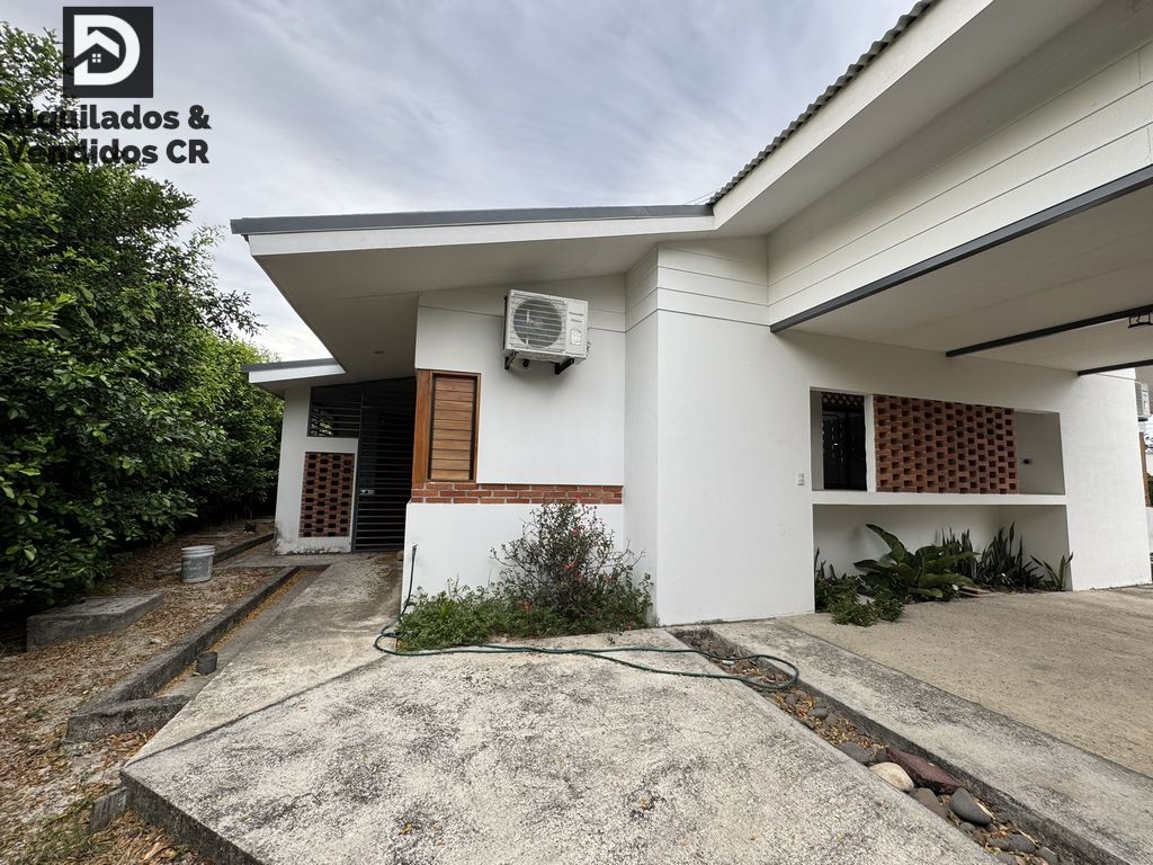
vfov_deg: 85.7
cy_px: 432
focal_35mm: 14
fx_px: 466
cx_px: 576
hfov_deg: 102.1
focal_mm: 2.22
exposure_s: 1/174
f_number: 2.2
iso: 40
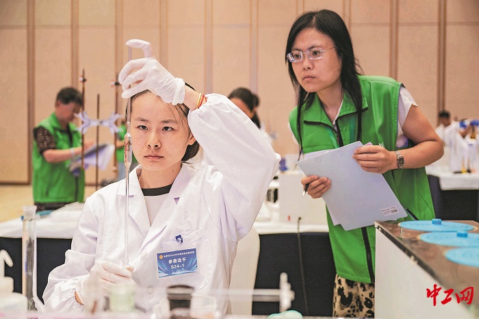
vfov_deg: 33.4
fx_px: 532
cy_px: 160
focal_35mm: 40
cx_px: 240
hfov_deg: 48.5
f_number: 2.8
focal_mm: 40
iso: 320
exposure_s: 1/250
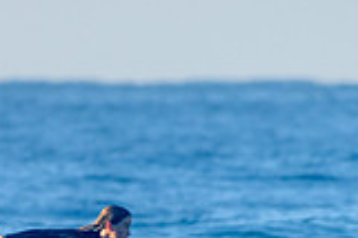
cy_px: 330
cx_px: 100
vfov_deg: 0.8
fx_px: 17951
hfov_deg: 1.1
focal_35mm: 1807
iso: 450
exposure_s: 1/2000
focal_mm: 500
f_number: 5.6
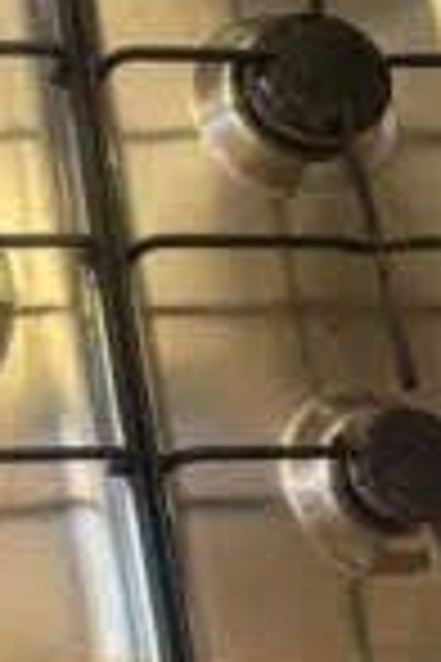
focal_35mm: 68
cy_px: 378
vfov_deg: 29.6
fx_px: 1249
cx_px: -212
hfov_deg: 18.0
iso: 64
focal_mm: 6.76
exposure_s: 1/188
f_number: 1.78
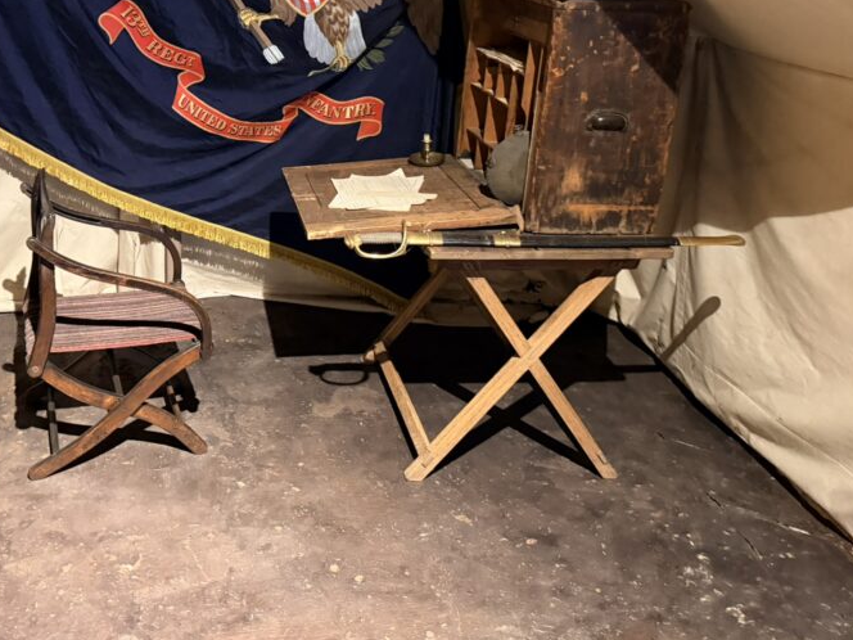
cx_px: 233
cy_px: 190
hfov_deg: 48.5
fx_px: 912
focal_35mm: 37
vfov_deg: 38.0
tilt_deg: -17.1
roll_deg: -0.5
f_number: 1.78
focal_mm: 6.76
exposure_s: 1/30
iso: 1000
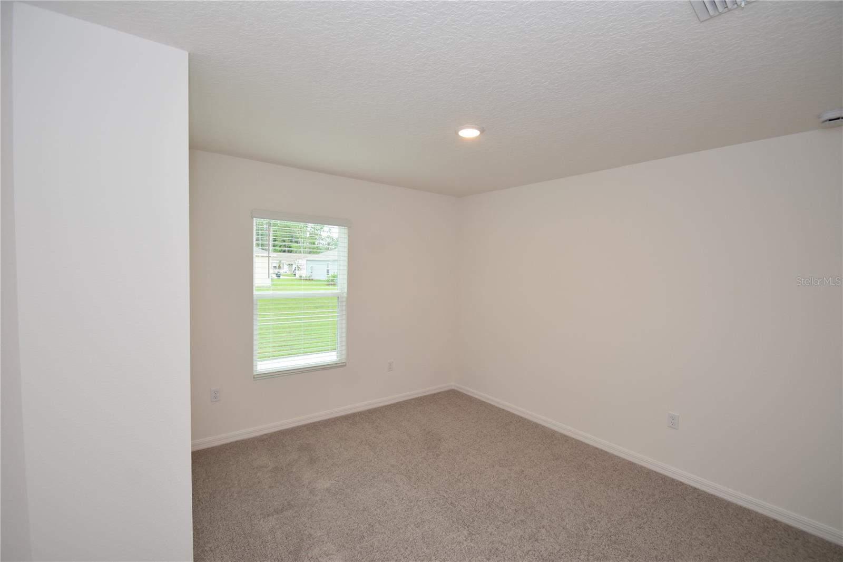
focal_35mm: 15
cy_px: 281
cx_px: 422
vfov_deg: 77.3
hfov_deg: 100.4
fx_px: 351
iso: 200
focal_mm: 10
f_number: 4.5
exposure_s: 1/80
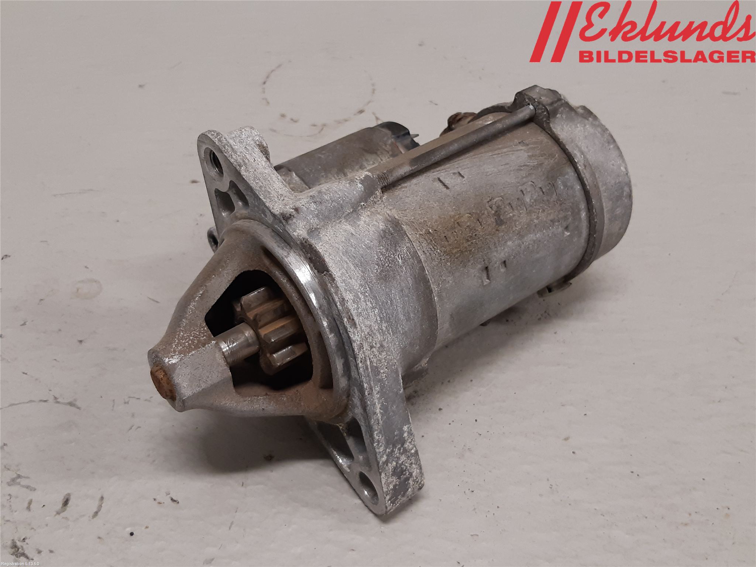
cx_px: 378
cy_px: 284
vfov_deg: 53.1
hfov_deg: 67.3
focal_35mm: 26
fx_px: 568
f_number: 1.7
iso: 125
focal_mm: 3.93
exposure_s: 1/50
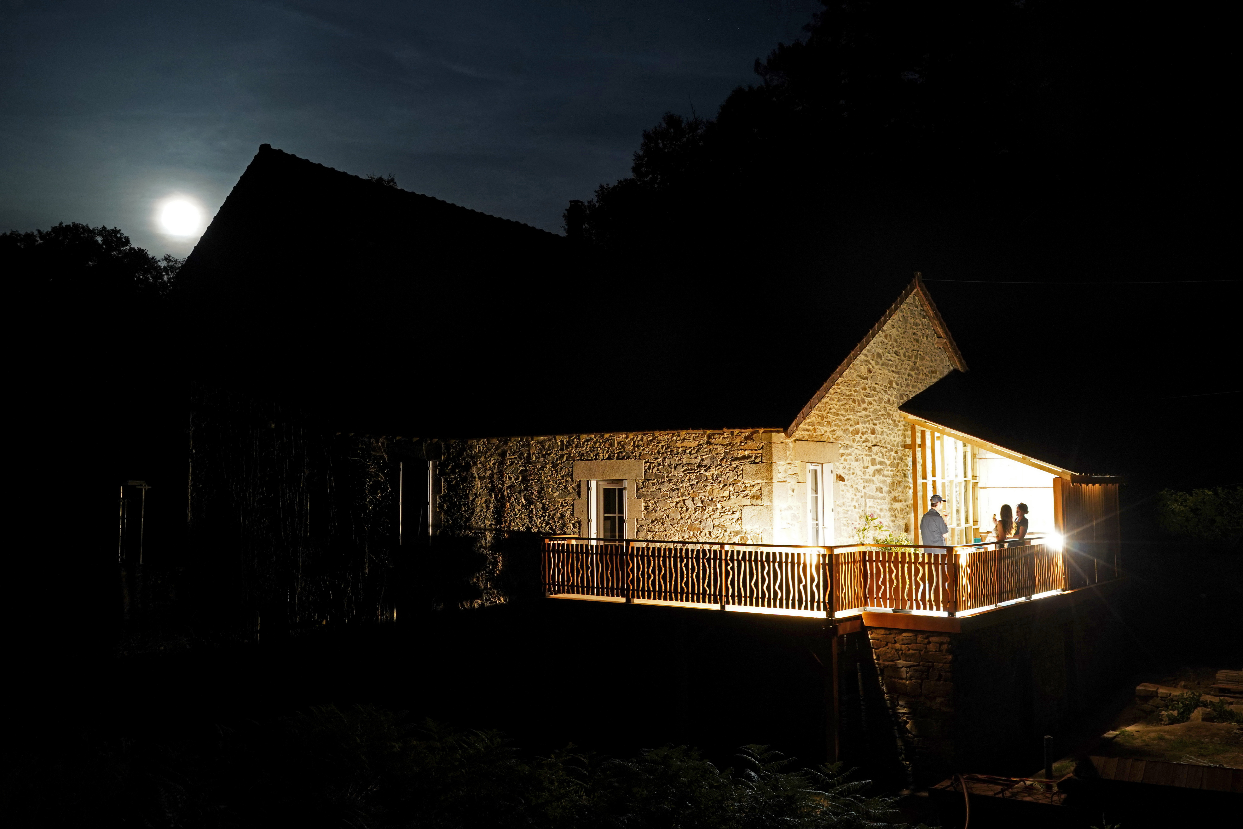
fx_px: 1139
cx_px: 622
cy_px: 414
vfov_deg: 40.0
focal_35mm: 33
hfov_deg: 57.2
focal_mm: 33
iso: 1250
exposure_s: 2
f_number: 7.1
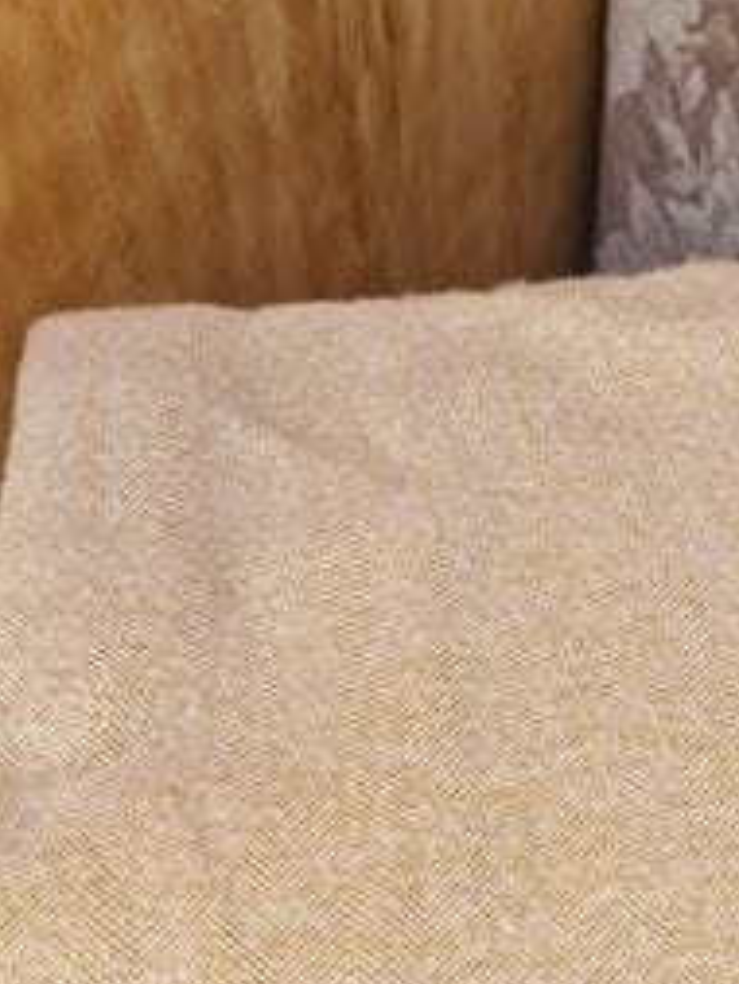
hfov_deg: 29.0
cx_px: 488
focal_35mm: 50
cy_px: 840
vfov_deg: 36.4
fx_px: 1422
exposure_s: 1/180
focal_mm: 6.4
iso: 50
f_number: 1.8
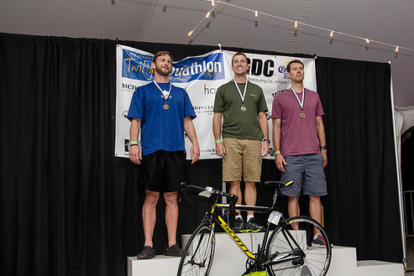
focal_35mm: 44
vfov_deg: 30.5
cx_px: 239
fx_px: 506
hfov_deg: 44.3
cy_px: 155
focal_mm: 25
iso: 800
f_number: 5.6
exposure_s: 1/80
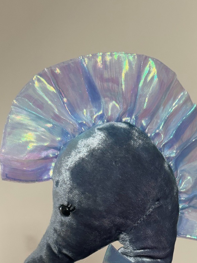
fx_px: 372
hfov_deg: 29.4
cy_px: 249
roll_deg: +4.6
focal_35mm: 49
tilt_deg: -9.7
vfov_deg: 35.9
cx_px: 140
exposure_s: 1/60
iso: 400
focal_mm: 6.76
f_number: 1.78
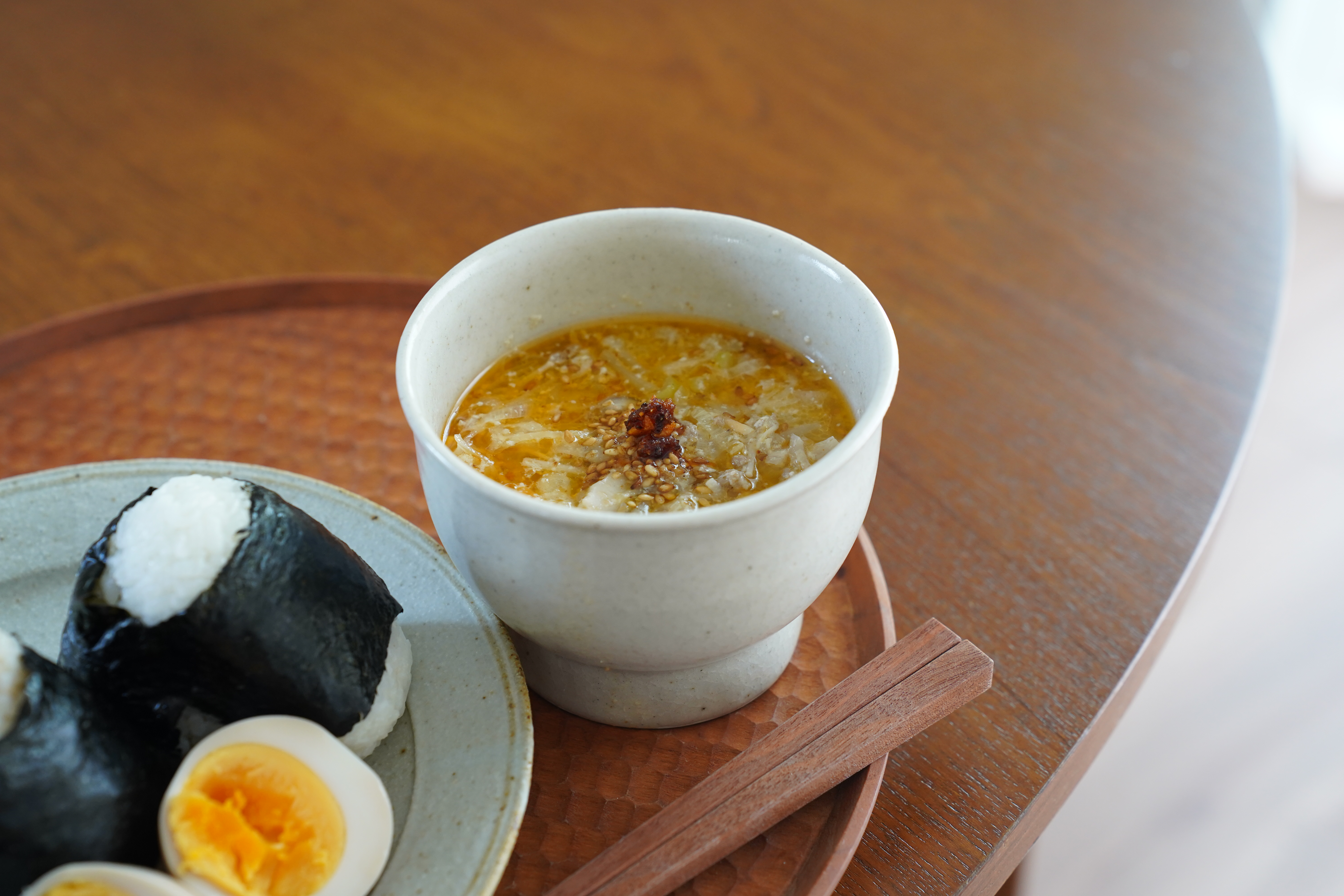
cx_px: 672
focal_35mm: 58
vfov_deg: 23.4
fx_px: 2165
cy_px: 448
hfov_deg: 34.5
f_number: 5
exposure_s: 1/60
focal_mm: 58
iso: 1600
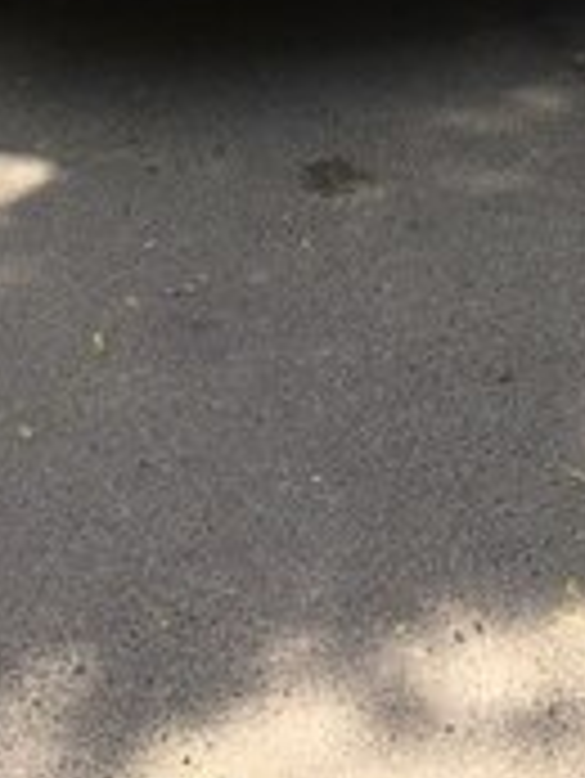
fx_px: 1868
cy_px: -324
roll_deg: +3.9
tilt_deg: -14.7
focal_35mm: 83
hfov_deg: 17.8
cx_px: 292
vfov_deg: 20.7
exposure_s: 1/476
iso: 32
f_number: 2.2
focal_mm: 4.15
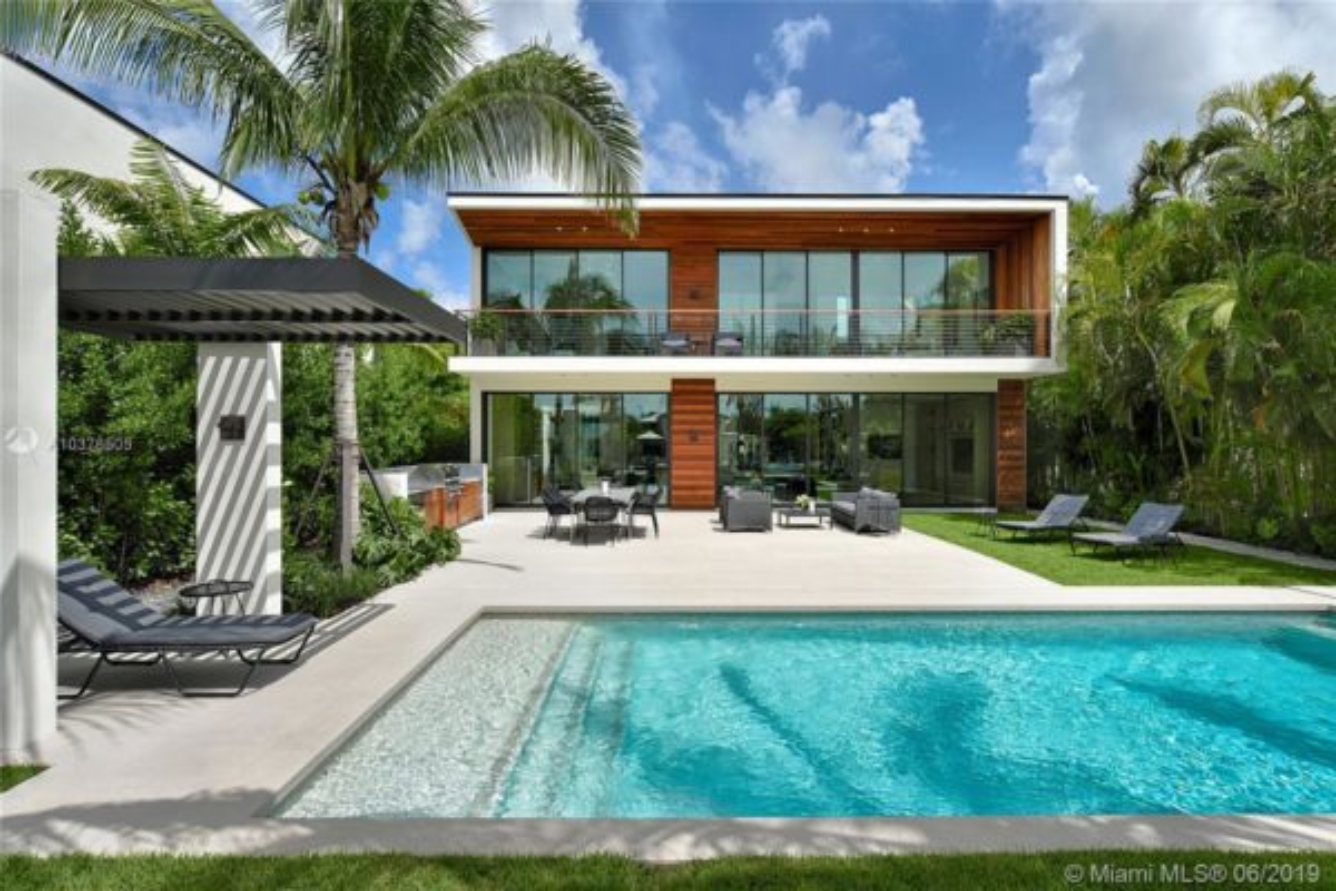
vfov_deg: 67.4
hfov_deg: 90.0
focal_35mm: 18
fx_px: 668
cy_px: 446
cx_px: 668
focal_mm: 18
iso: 125
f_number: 16
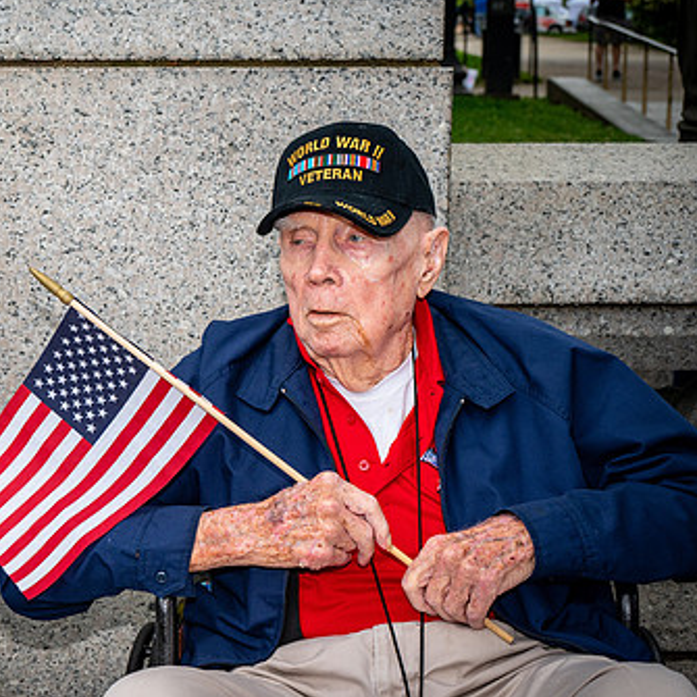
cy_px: 322
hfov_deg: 22.6
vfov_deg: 23.1
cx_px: 104
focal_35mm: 75
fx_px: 1709
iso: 1100
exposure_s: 1/640
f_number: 8
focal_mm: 51
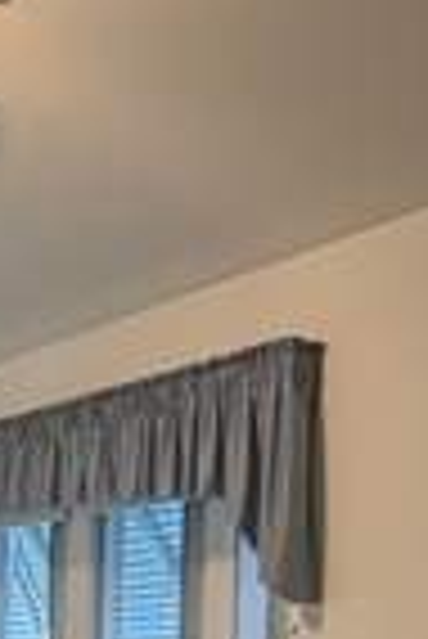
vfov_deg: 22.5
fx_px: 1459
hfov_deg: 16.2
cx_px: -32
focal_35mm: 82
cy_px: 796
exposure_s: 1/60
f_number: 2.2
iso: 320
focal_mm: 2.22
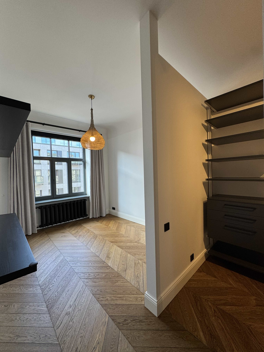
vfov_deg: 102.1
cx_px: 132
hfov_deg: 85.7
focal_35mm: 14
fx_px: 142
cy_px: 176
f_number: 2.2
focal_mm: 2.22
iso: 125
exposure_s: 1/100
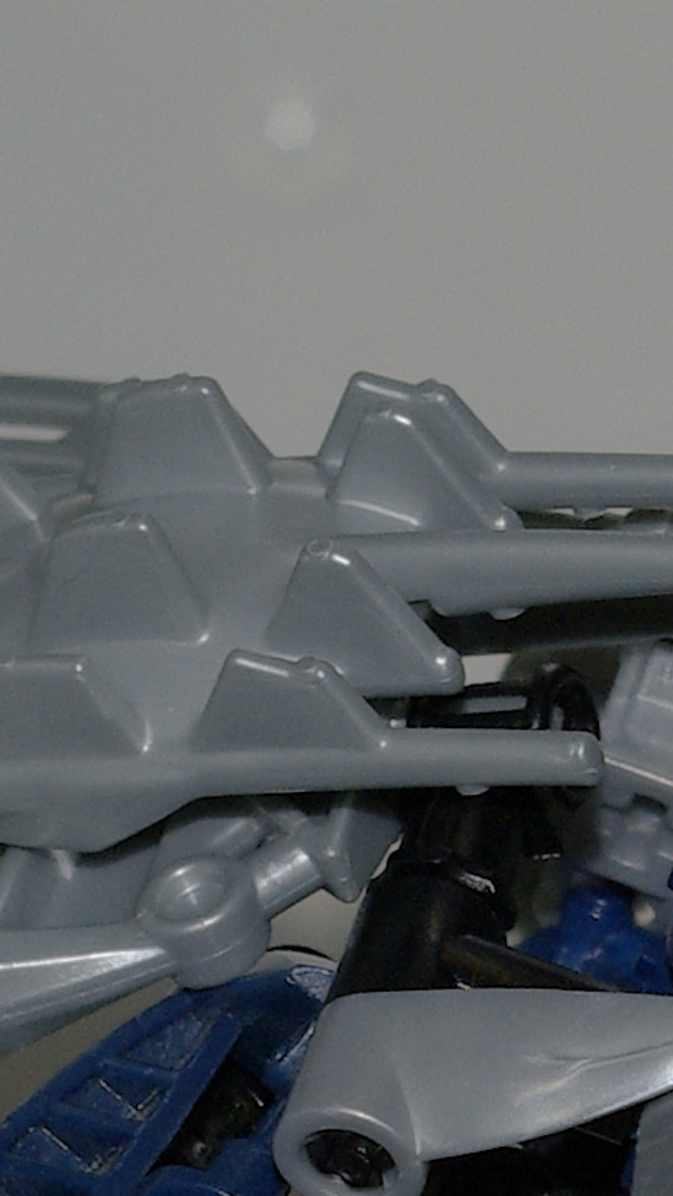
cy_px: 1283
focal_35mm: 405
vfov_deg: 5.3
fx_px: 12855
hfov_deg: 3.0
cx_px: 945
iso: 400
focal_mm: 55
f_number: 8
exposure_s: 1/60
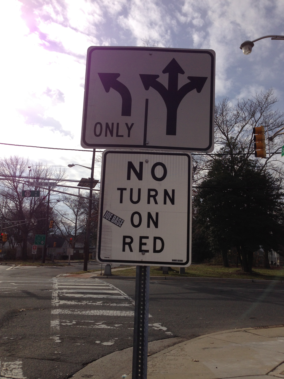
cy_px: 190
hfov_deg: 42.9
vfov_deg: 55.4
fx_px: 361
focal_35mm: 33
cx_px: 142
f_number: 2.4
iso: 50
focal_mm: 4.13
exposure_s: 1/3195
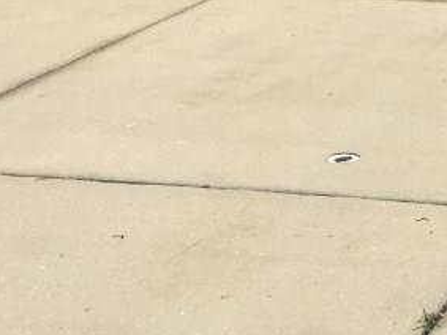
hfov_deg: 17.6
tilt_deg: +2.5
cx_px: 575
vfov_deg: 12.9
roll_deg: -0.8
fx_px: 1355
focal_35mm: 105
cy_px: -242
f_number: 2.2
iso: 32
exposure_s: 1/2475
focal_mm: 4.15
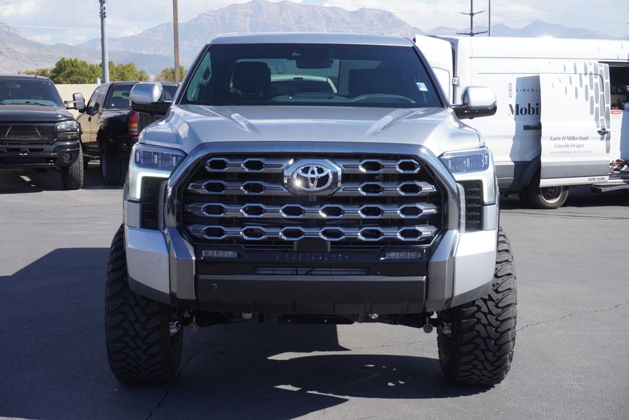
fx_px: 970
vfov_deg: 24.4
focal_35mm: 56
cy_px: 210
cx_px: 314
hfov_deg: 35.9
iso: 100
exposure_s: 1/160
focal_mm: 37
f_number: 8
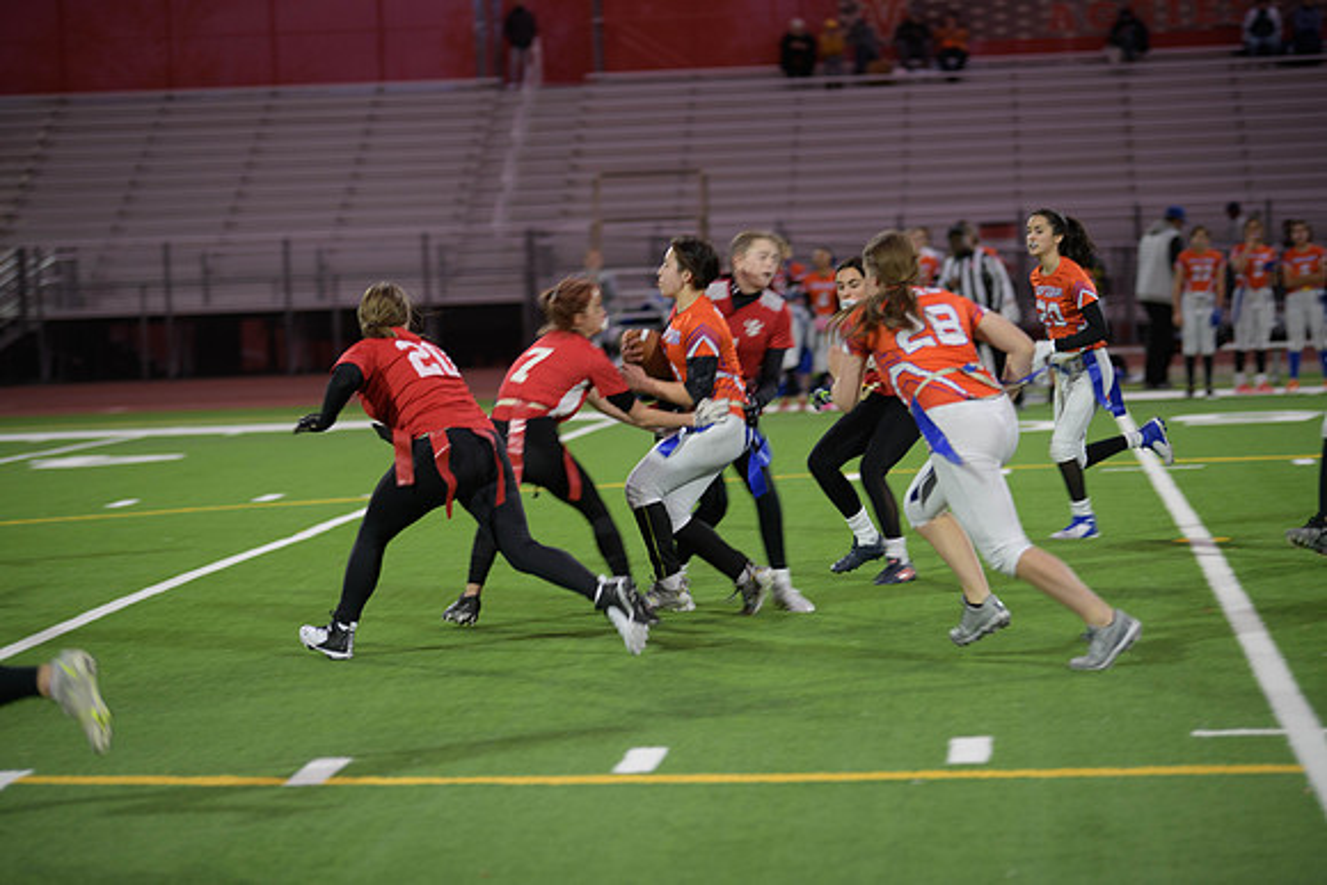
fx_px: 4977
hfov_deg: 15.2
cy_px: 442
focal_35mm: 135
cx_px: 664
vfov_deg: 10.2
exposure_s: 1/200
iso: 640
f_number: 2.8
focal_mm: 135
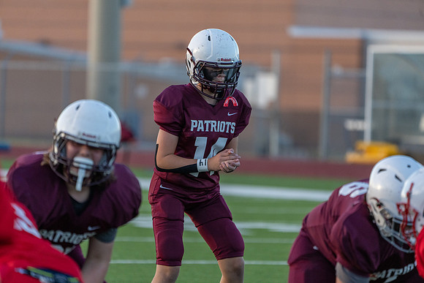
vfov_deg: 3.4
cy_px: 142
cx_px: 212
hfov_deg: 5.2
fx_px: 4712
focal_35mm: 400
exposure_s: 1/1250
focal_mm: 400
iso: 2000
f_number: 5.6
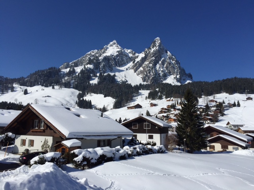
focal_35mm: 29
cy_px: 95
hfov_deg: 61.7
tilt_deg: +7.0
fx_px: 213
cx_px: 127
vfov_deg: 48.2
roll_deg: -0.6
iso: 32
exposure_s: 1/6623
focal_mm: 4.15
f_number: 2.2
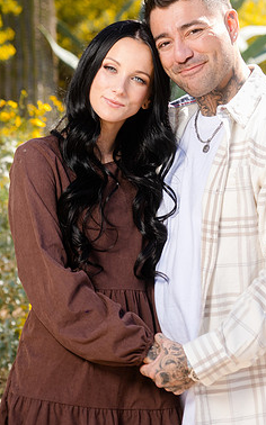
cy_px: 187
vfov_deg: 17.5
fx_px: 1381
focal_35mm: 119
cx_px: 161
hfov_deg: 11.0
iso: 80
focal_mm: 98
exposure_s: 1/250
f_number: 5.6
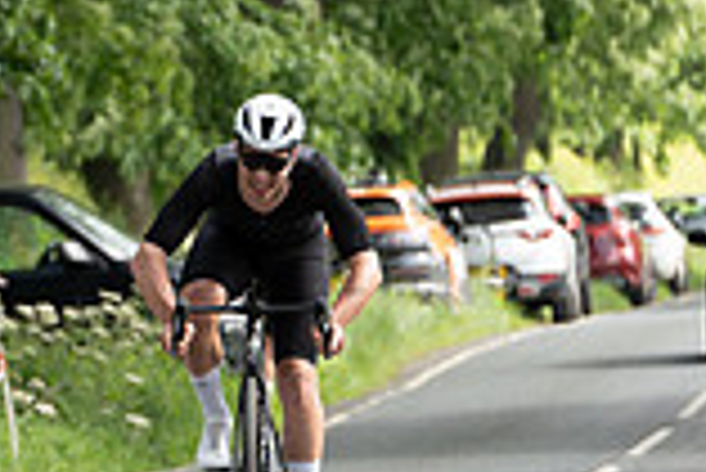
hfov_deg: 3.6
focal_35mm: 574
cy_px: 285
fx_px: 11267
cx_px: -324
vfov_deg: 2.4
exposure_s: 1/1000
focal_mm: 155
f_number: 4
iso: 250
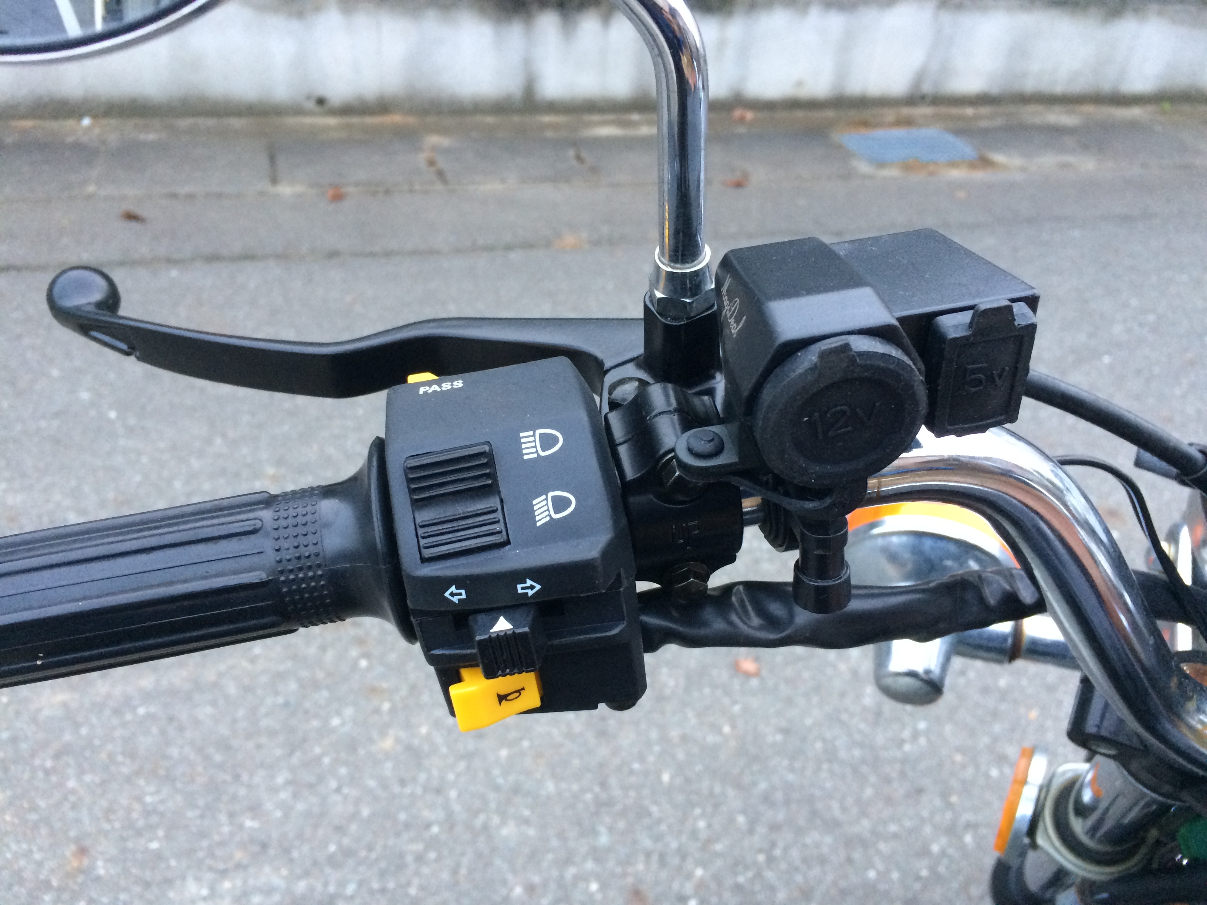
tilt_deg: -30.3
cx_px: 604
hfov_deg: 61.7
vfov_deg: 48.2
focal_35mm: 29
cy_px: 452
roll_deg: -3.9
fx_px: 1011
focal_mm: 4.15
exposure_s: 1/30
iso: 200
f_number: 2.2
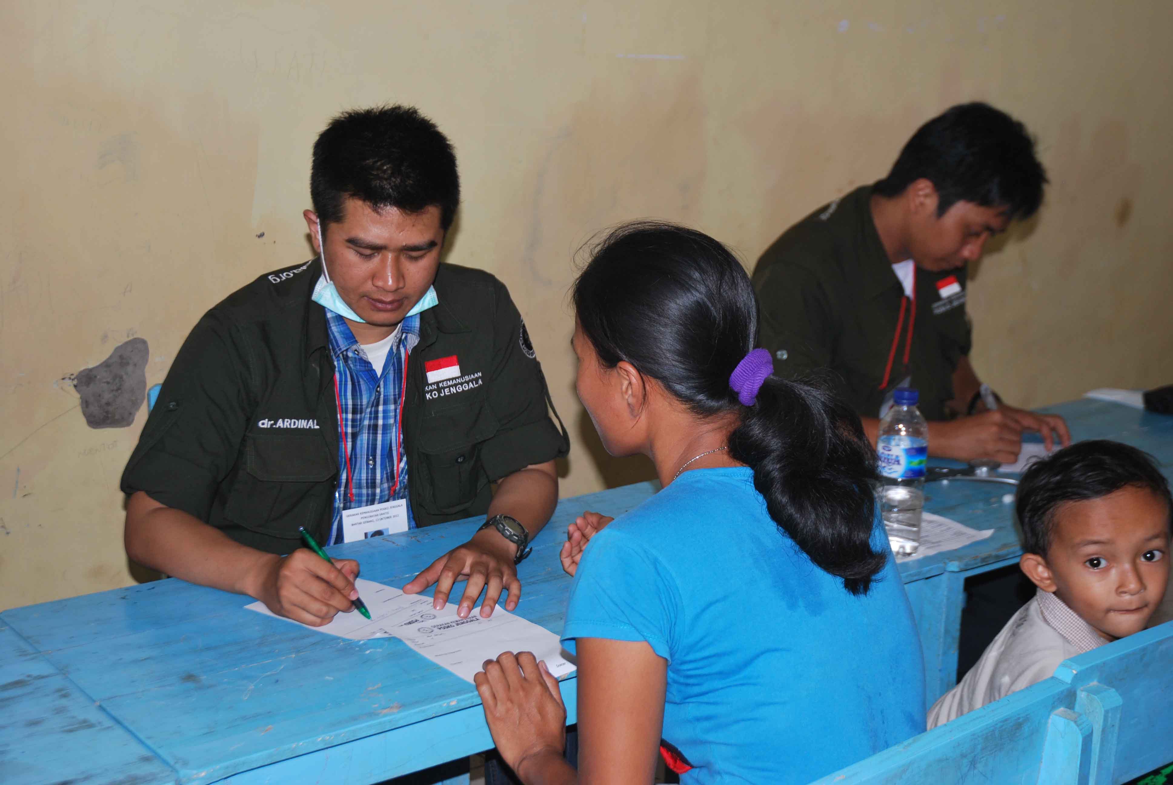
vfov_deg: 25.8
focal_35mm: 52
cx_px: 586
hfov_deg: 37.8
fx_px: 1713
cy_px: 392
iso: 200
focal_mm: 35
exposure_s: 1/60
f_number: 4.2
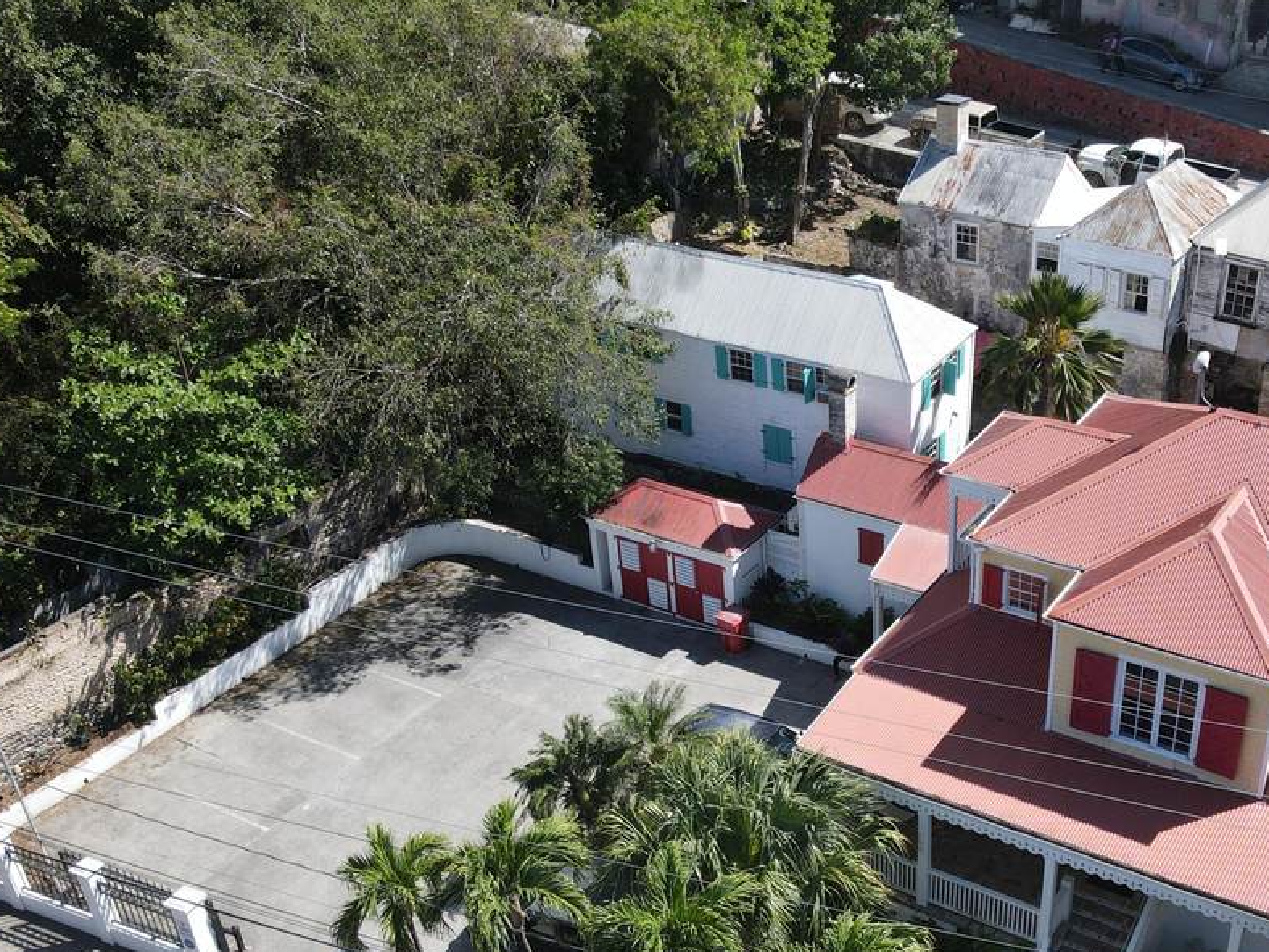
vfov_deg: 36.5
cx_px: 879
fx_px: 1430
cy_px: 611
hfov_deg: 46.8
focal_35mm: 39
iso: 100
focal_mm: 4.5
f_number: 2.8
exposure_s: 1/500
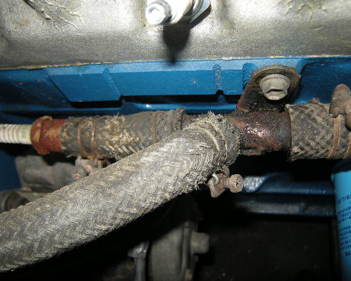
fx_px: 312
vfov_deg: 48.5
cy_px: 141
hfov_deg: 58.8
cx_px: 179
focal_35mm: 30
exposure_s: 1/60
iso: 64
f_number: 2.8
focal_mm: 4.7
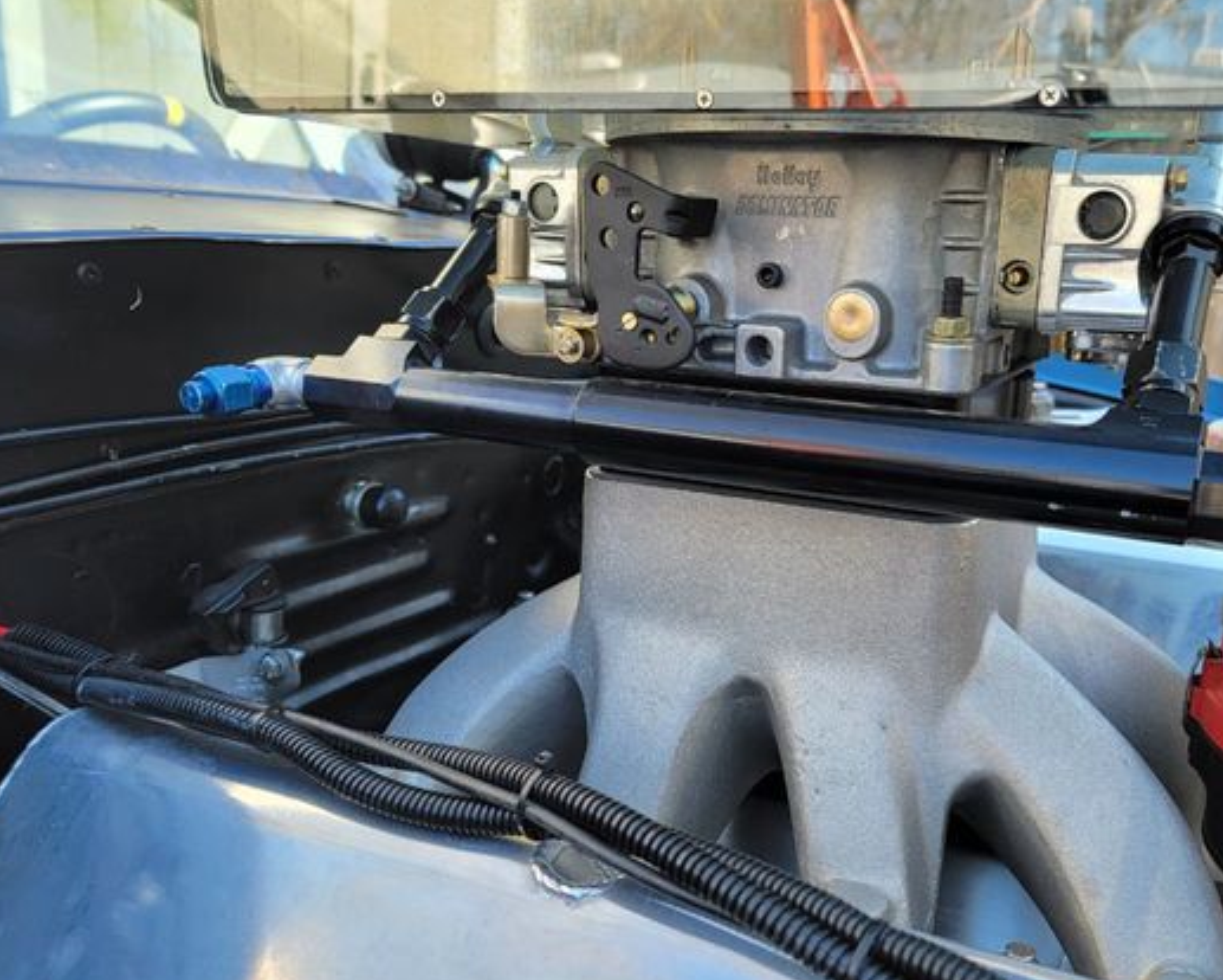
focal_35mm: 29
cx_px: 733
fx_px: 1050
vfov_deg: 50.0
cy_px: 521
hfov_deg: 59.9
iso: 32
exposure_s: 1/120
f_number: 1.8
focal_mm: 6.7
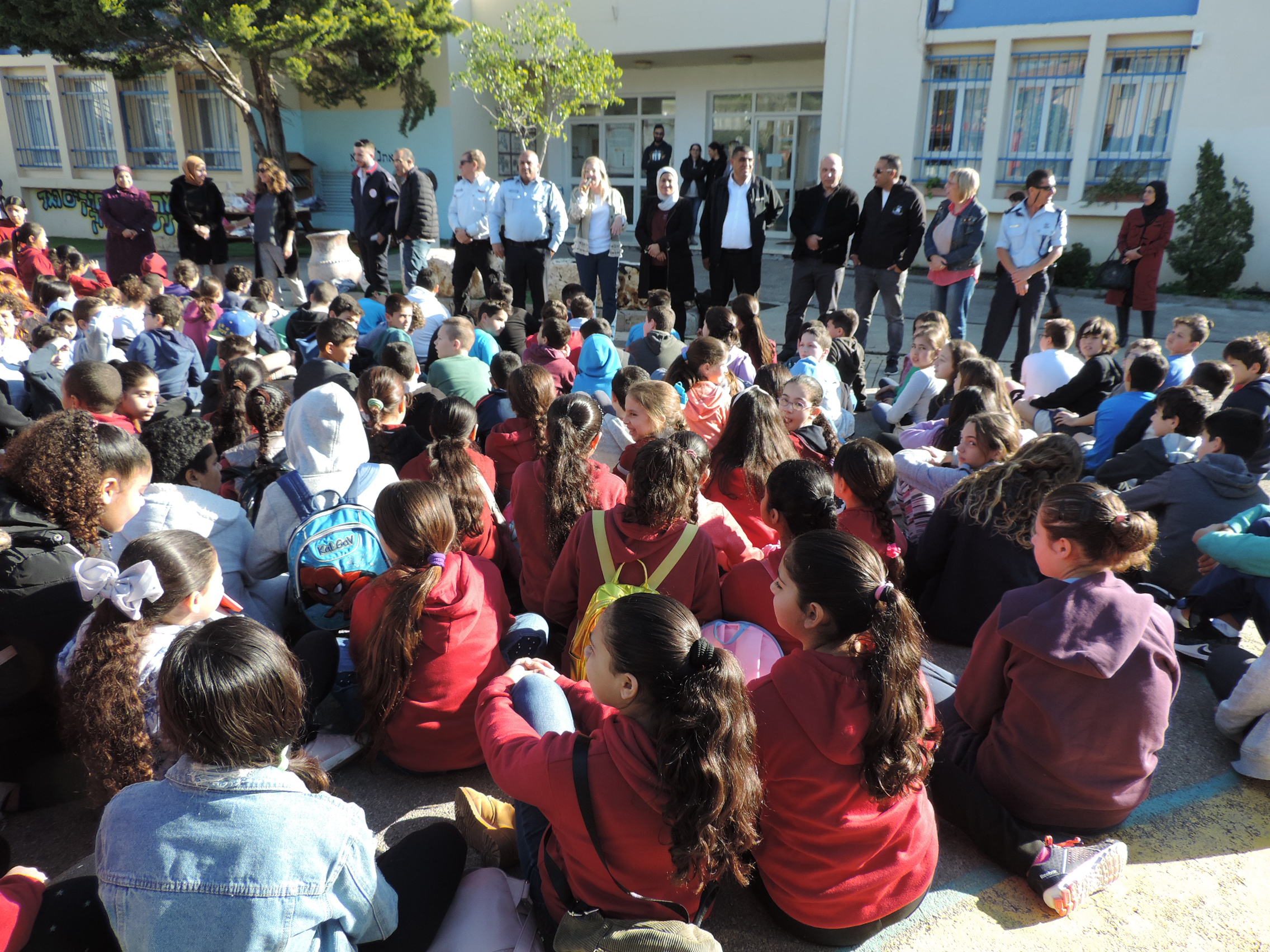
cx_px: 635
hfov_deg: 71.6
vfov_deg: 56.8
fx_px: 881
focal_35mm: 24
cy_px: 476
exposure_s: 1/250
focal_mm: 4.3
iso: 80
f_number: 3
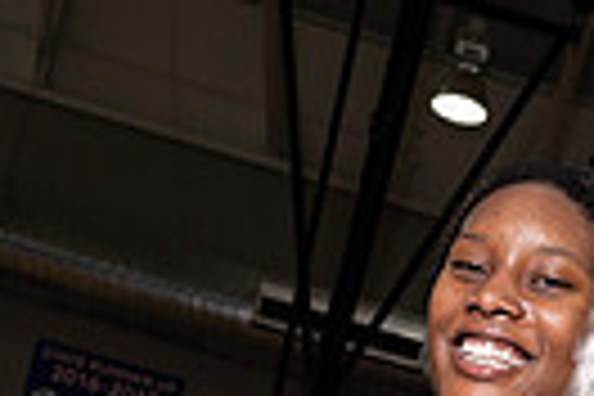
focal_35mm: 143
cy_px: 940
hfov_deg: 14.3
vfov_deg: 8.7
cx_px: 486
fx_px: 2359
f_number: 8
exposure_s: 1/250
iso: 400
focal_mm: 42
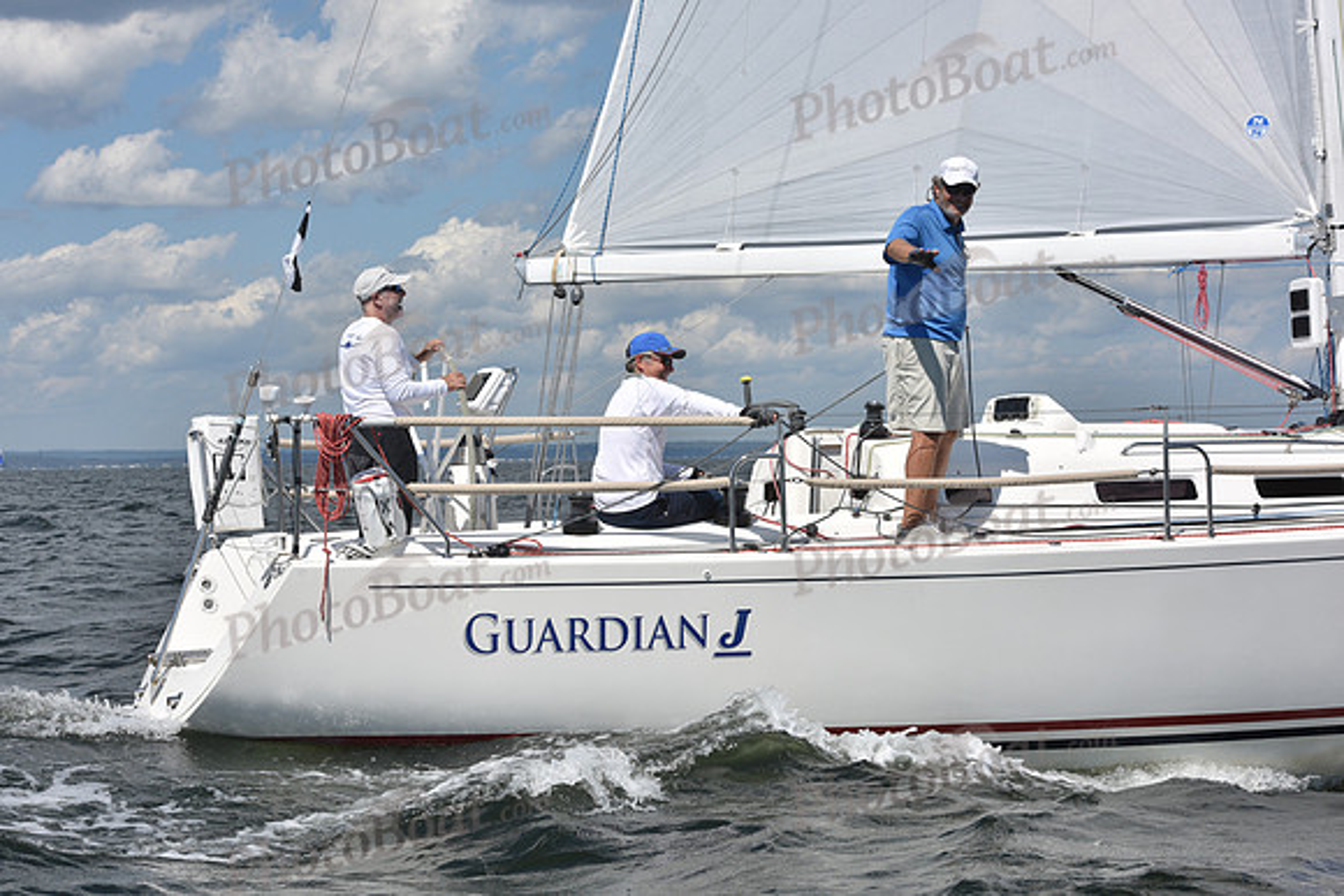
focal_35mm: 80
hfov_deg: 25.4
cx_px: 672
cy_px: 448
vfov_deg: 17.1
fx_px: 2987
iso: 320
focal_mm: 80
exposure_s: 1/1250
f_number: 11
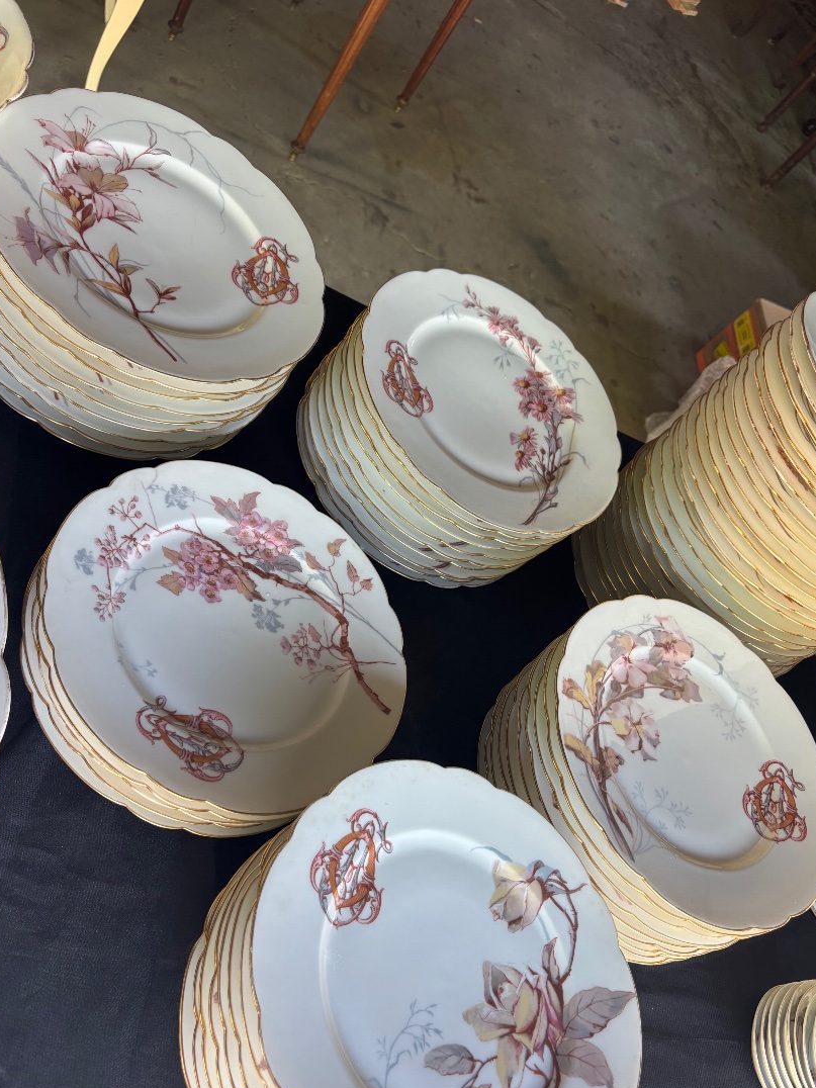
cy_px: 591
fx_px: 911
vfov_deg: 61.6
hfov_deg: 48.2
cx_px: 396
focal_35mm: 29
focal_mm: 5.96
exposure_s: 1/121
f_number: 1.6
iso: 100
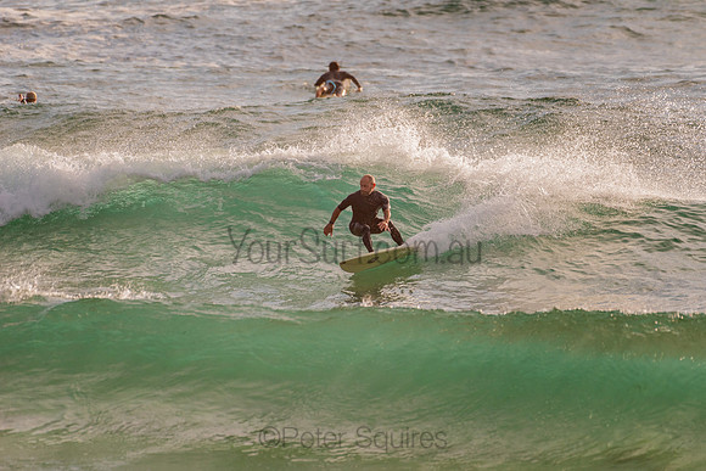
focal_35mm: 613
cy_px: 184
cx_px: 431
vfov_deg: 2.2
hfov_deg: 3.4
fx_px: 12022
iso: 180
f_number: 5.6
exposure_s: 1/2000
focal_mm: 500
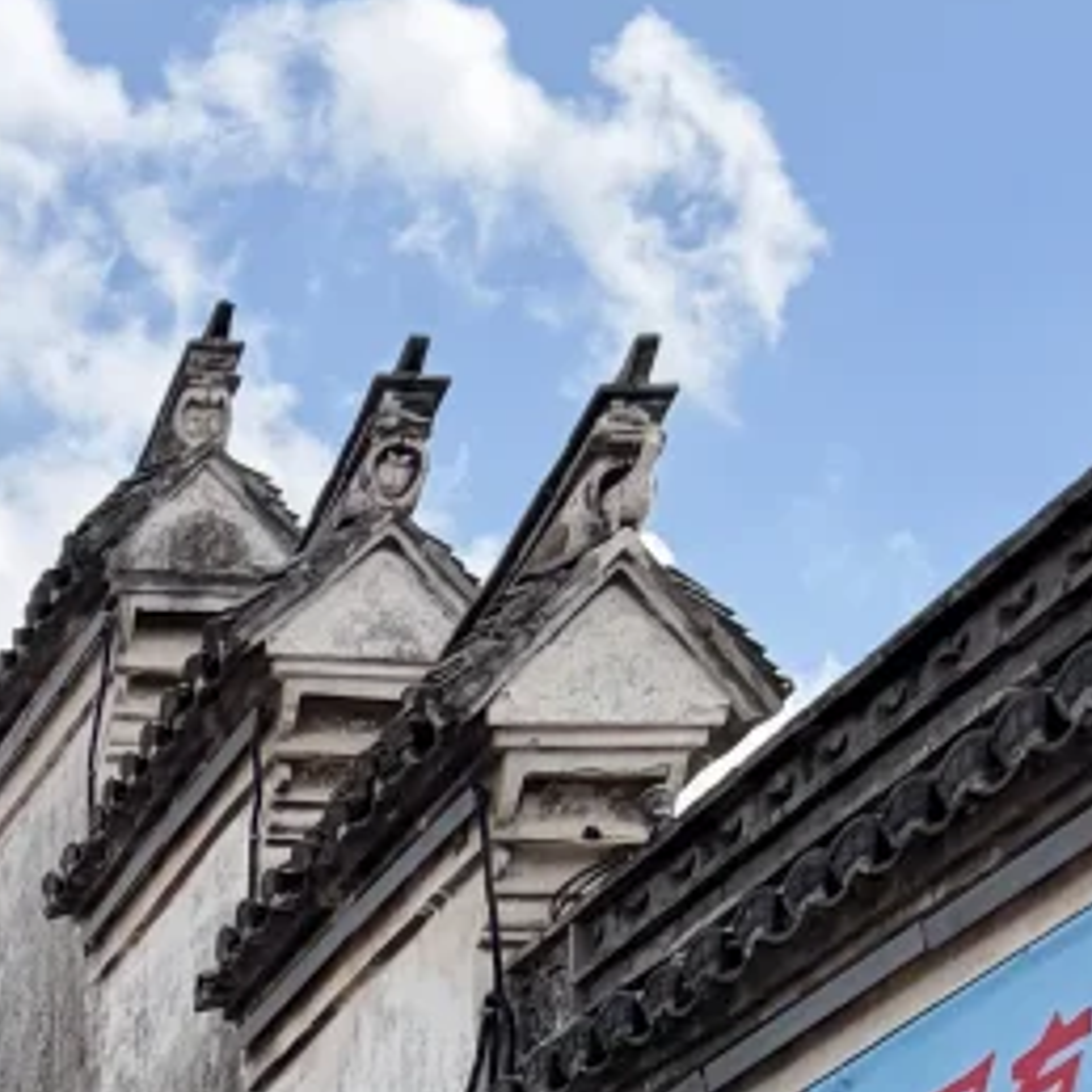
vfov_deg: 11.7
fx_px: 4568
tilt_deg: +0.2
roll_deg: -0.1
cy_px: 2399
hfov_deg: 12.4
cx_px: -894
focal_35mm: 128
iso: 64
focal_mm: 5.96
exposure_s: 1/3448
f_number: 1.6
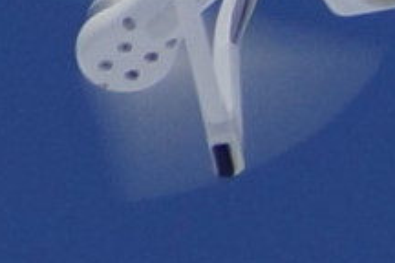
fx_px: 21295
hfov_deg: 1.1
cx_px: 344
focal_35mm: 1941
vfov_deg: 0.7
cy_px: -188
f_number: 6.3
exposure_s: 1/400
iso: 200
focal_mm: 250
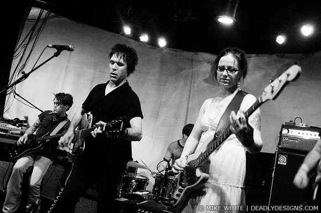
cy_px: 106
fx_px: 267
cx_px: 160
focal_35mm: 30
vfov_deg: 43.5
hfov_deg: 62.0
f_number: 2.8
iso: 1250
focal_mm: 20
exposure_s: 1/40
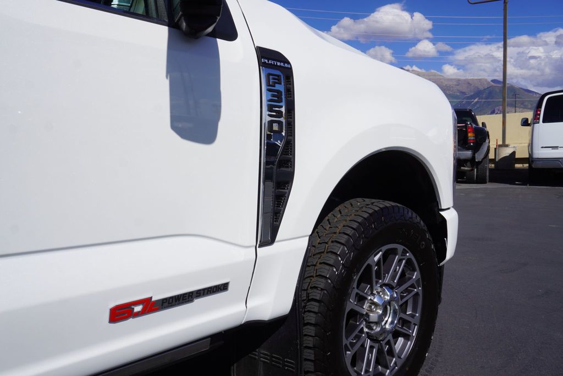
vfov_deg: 43.7
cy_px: 188
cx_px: 282
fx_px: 469
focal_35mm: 30
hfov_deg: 61.9
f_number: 10
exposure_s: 1/320
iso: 100
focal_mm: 20
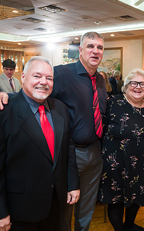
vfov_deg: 50.4
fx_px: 245
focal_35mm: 39
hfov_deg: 30.4
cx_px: 146
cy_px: 114
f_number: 4
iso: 1000
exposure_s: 1/200
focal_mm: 24
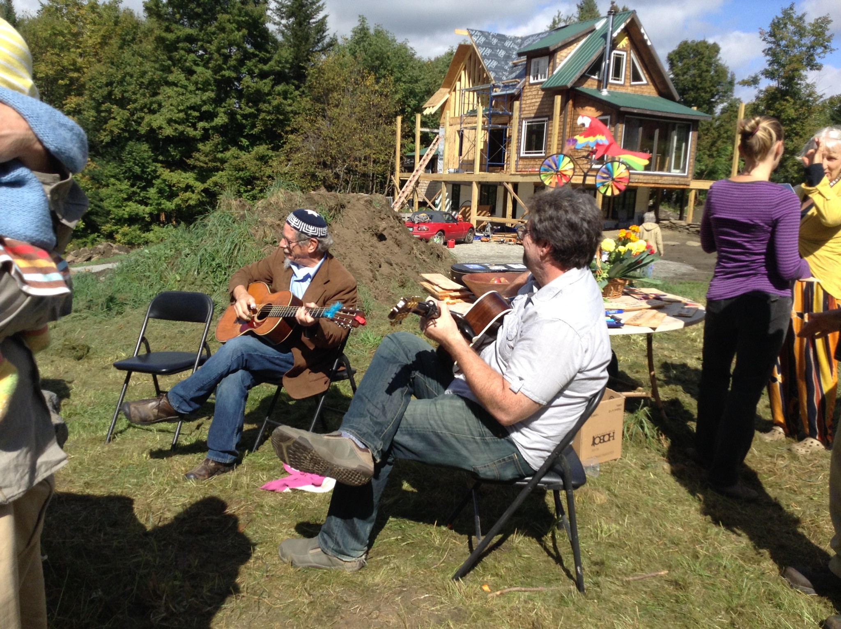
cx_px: 420
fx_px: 801
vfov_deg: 42.8
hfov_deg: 55.4
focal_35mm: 33
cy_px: 314
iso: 32
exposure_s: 1/1073
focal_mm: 3.3
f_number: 2.4
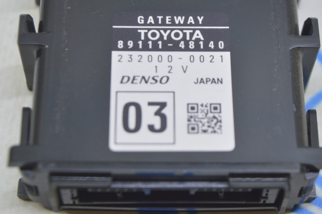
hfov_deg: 19.9
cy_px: 82
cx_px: 178
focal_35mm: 103
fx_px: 917
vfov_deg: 13.3
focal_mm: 55
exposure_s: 1/20
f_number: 5.6
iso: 400
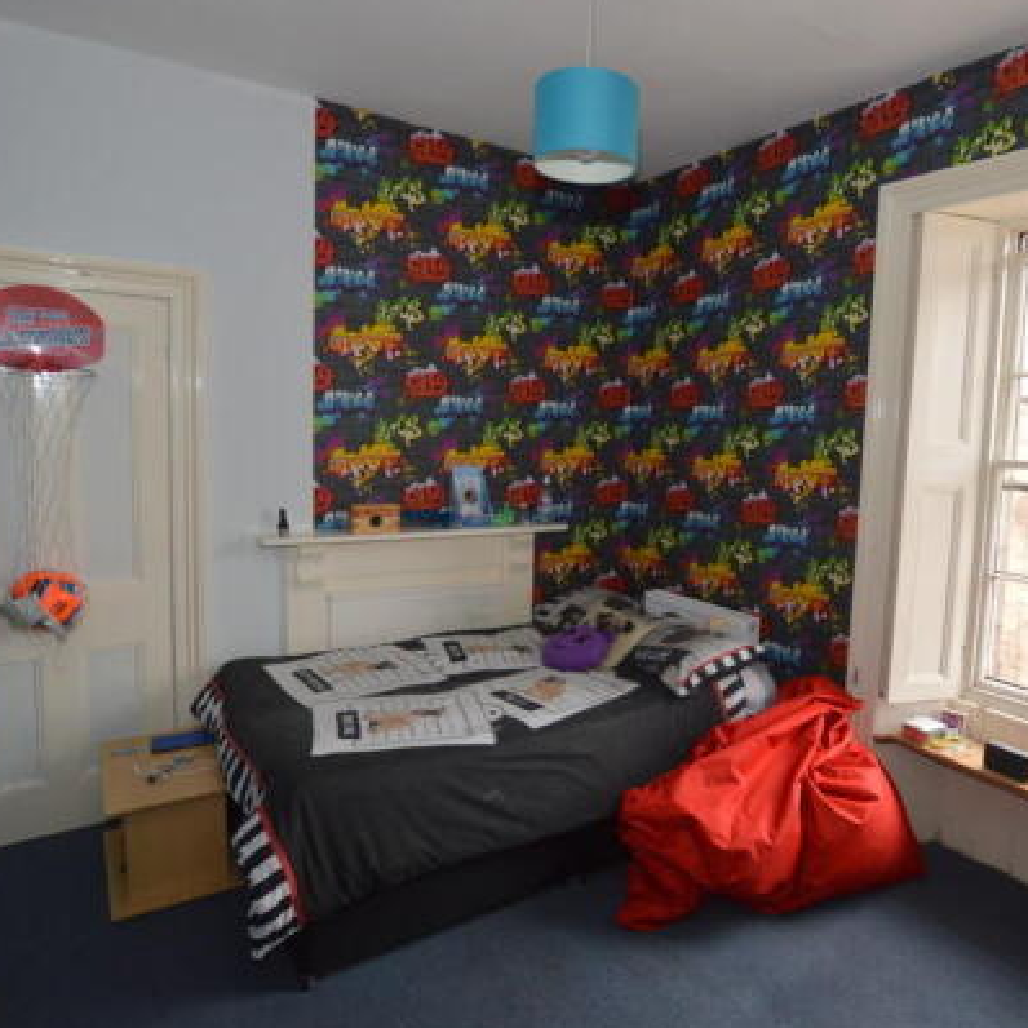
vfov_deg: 72.1
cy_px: 506
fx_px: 706
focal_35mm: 21
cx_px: 607
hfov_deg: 71.5
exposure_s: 1/100
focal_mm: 10
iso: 400
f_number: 5
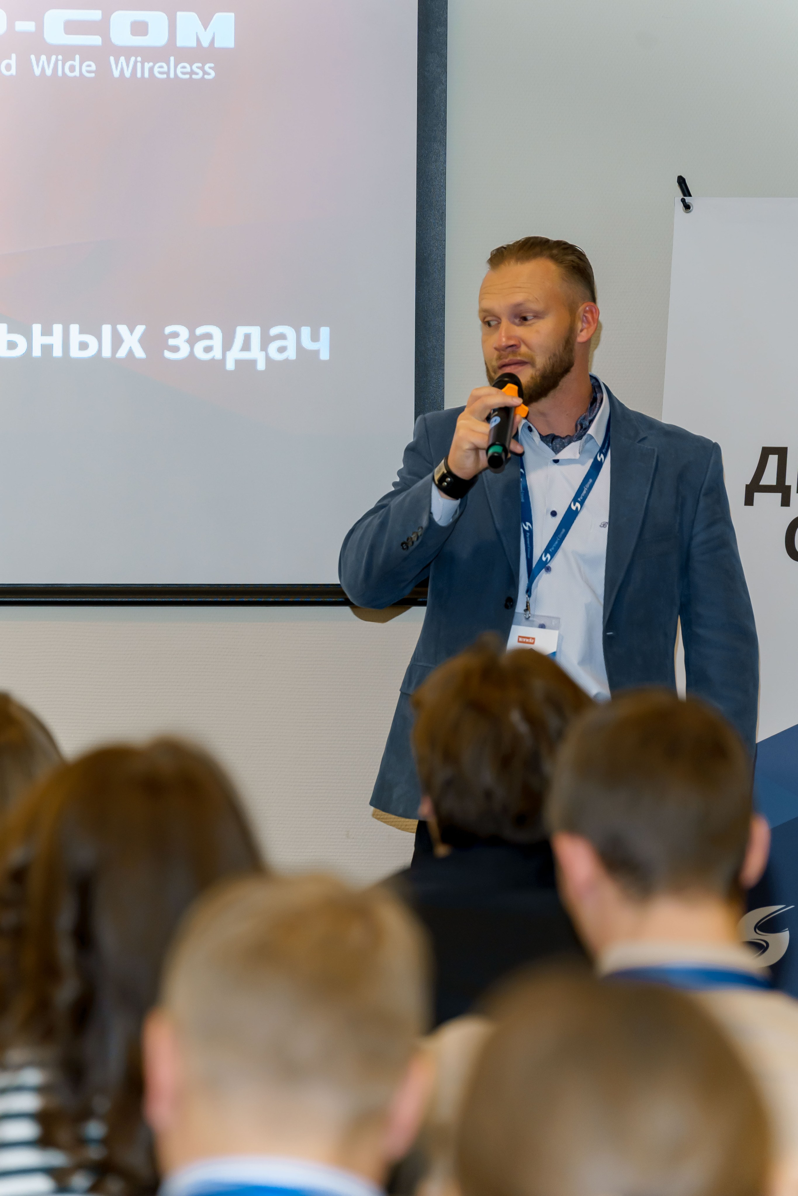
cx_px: 399
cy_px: 598
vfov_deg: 13.7
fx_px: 4987
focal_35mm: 150
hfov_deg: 9.1
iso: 1600
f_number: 4.5
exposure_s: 1/125
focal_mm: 150
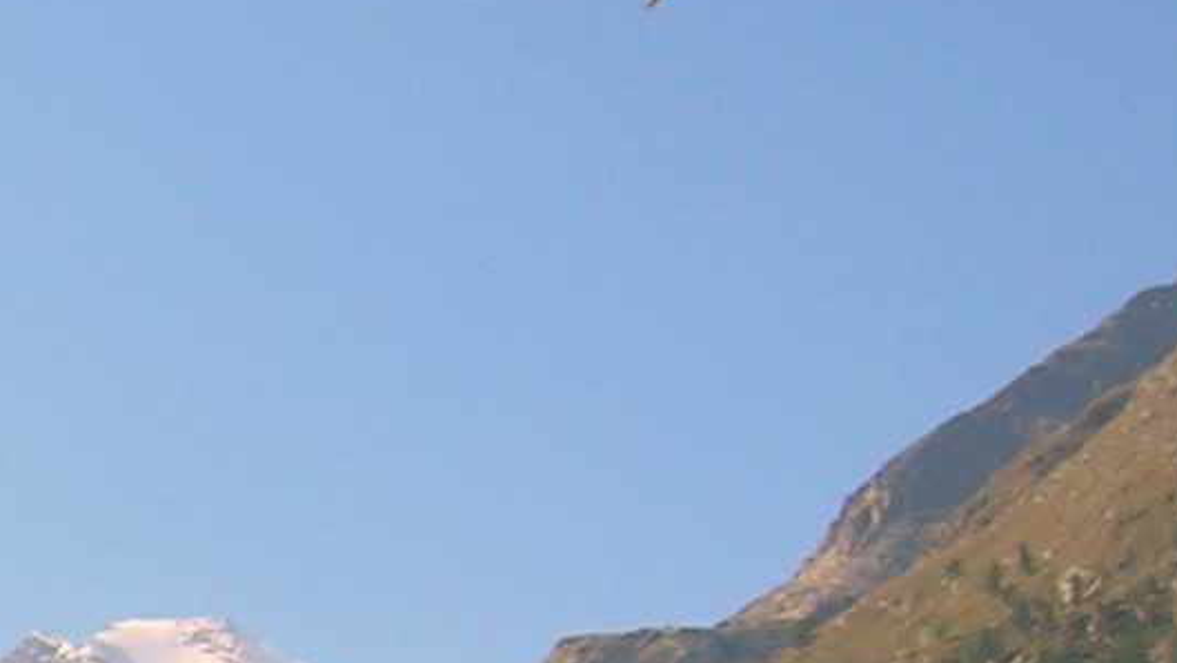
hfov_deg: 12.4
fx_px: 4995
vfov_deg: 7.5
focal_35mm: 160
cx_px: -910
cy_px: 808
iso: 50
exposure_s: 1/360
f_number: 4.9
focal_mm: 5.7
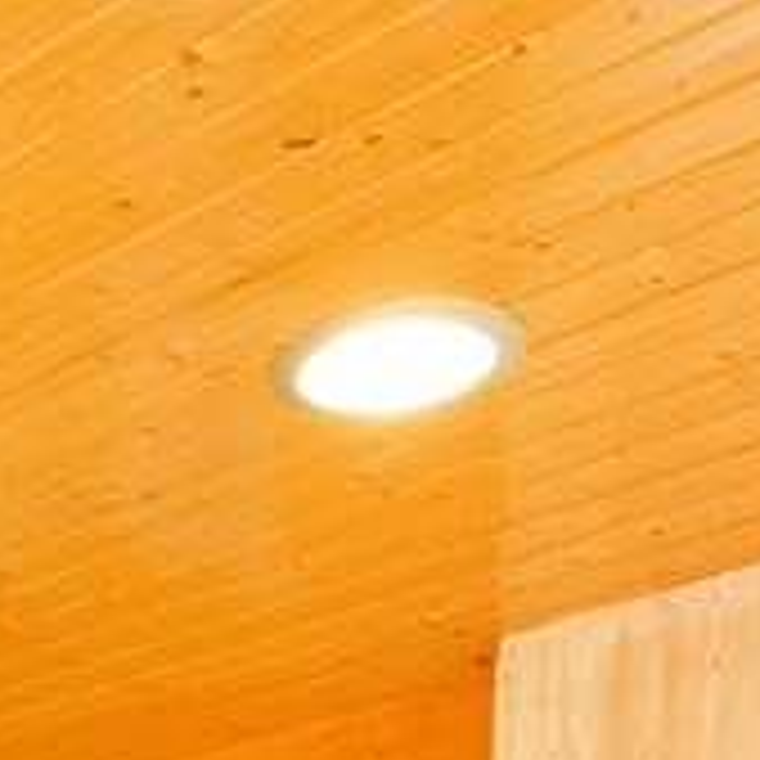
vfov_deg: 15.0
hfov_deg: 16.1
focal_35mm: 91
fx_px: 2260
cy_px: 1587
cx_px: -607
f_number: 7.1
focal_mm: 17
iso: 320
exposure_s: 1/20
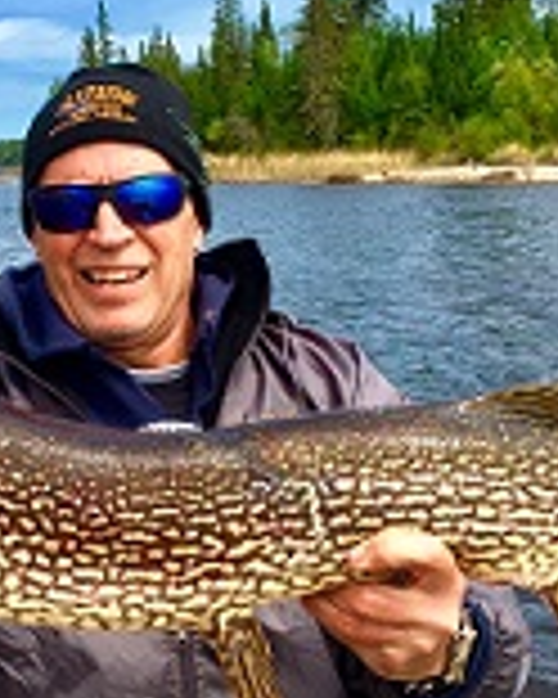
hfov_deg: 22.0
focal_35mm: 69
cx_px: 148
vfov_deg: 27.5
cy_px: 372
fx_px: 1424
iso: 25
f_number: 2.2
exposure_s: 1/1374
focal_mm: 4.15
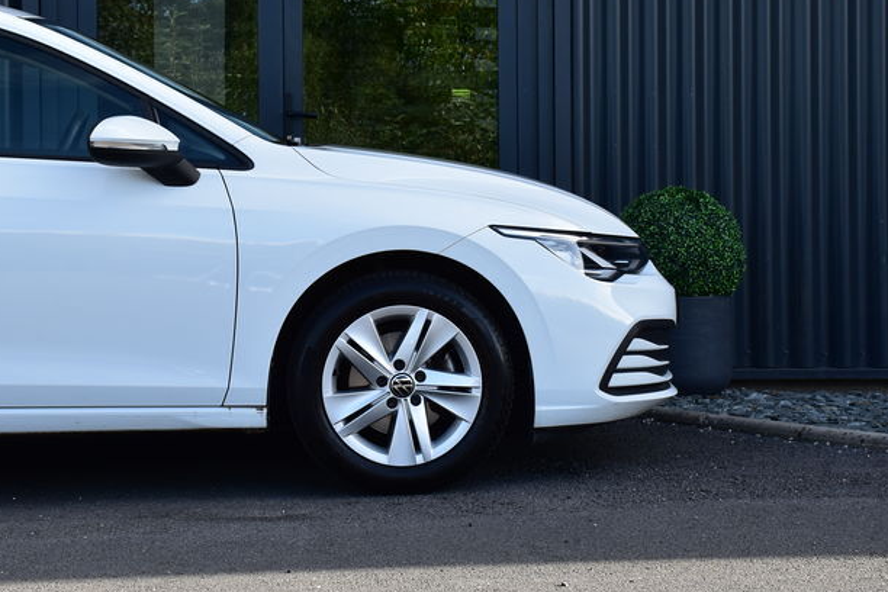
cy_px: 152
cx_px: 437
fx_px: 2417
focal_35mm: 98
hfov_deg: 20.8
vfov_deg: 13.9
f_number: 10
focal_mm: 40
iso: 400
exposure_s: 1/200
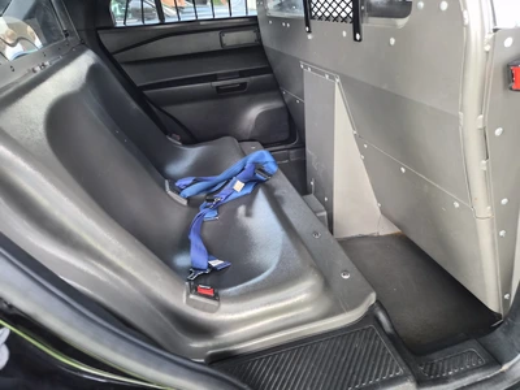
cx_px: 260
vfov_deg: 58.9
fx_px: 346
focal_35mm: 23
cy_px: 195
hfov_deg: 73.9
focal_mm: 5.4
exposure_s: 1/120
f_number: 1.8
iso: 500
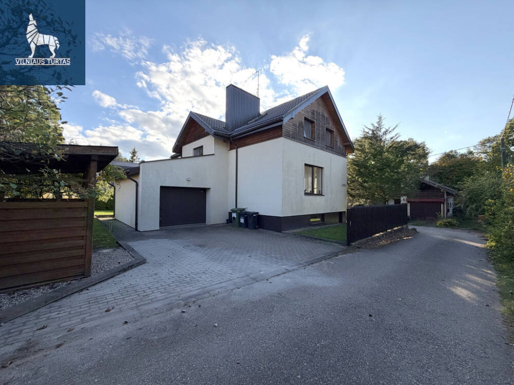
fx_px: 208
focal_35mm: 14
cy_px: 192
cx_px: 257
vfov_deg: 85.7
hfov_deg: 102.1
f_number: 2.2
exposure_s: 1/770
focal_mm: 2.22
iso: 32
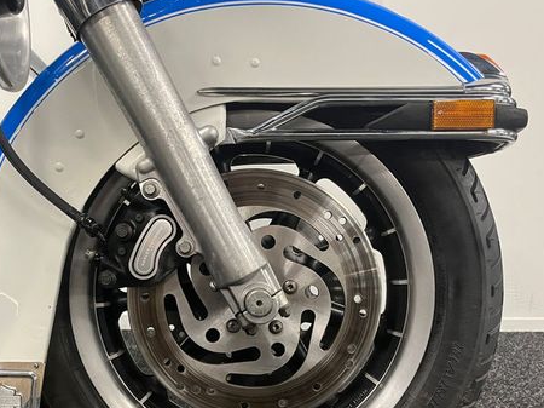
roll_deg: -0.8
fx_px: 581
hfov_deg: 50.1
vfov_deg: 38.2
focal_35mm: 37
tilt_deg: -12.3
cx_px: 243
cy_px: 275
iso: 200
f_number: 1.6
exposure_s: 1/50
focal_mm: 5.1
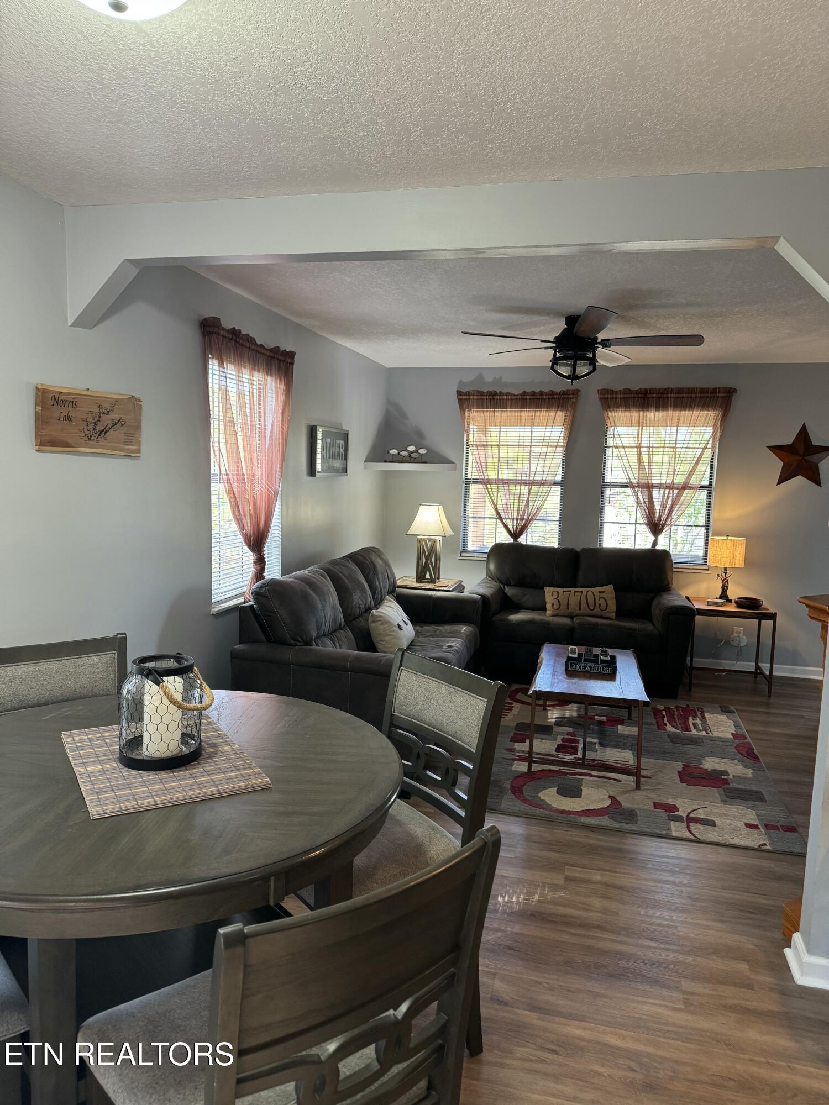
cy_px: 552
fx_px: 766
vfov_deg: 71.6
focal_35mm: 24
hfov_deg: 56.8
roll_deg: -1.5
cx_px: 414
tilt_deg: -4.6
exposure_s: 1/60
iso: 250
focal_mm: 6.76
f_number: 1.78
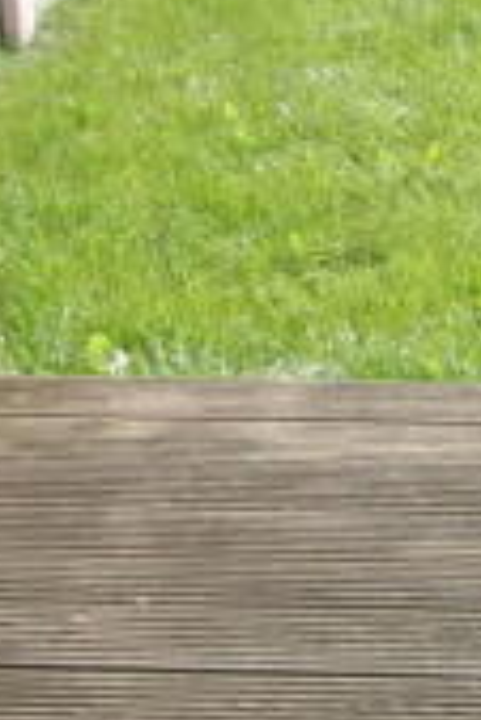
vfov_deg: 14.2
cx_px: 811
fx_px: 2780
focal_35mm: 139
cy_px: -194
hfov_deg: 9.5
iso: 100
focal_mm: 24
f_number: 6.3
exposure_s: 1/160
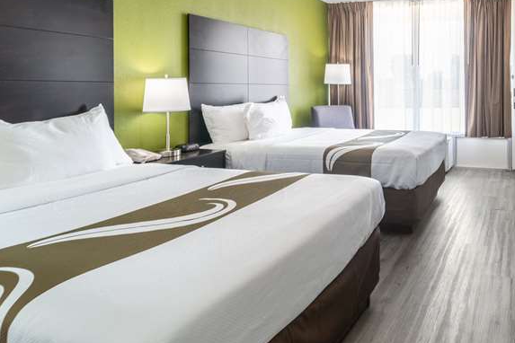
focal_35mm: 25
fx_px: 358
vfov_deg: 49.6
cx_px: 401
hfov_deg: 65.9
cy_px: 93
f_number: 8
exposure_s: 1/60
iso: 400
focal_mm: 14
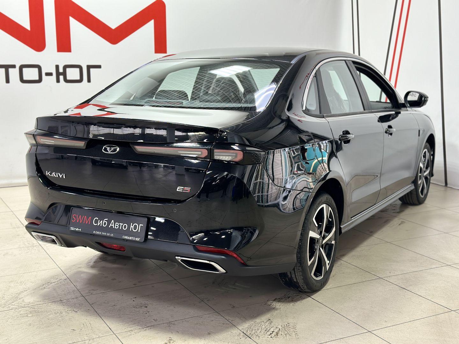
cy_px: 172
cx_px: 230
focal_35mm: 48
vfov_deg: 30.3
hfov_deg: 39.7
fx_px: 636
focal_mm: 6.86
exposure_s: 1/50
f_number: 1.78
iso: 100
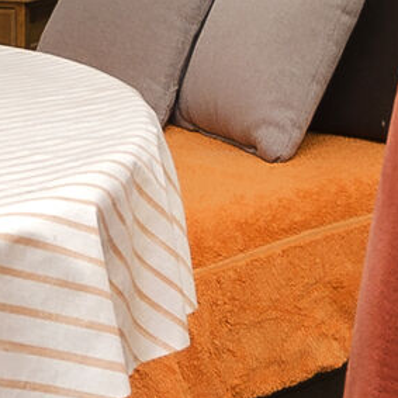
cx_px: 177
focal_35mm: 126
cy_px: -92
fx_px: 1639
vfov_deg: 13.4
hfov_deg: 13.8
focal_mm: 10
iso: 125
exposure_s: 1/100
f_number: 7.1
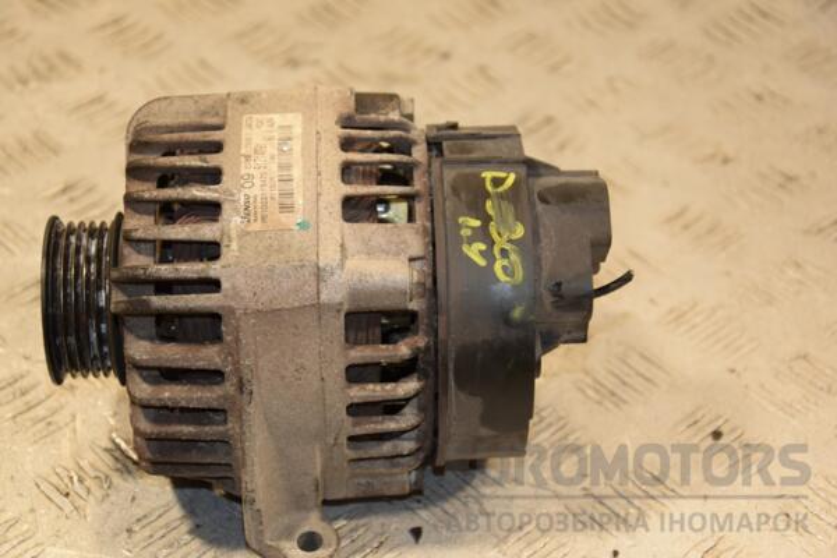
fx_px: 2162
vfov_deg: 14.7
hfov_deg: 21.9
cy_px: 279
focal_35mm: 93
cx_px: 418
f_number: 5.3
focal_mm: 62
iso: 800
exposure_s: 1/125
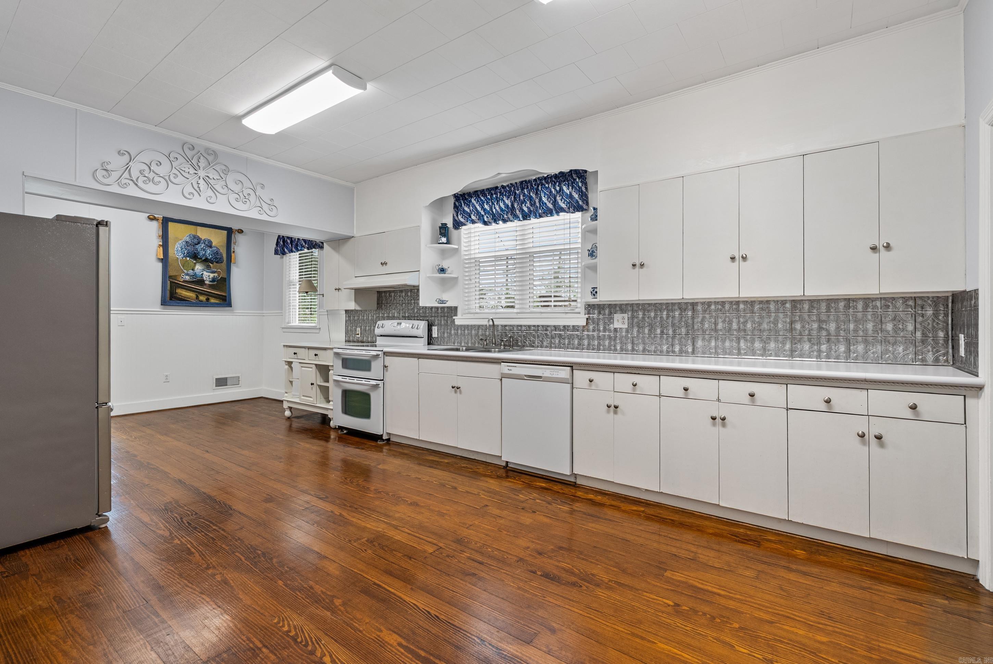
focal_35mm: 16
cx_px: 496
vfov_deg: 73.8
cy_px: 332
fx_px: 442
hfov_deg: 96.7
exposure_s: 1/8
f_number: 9
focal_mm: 16
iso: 800
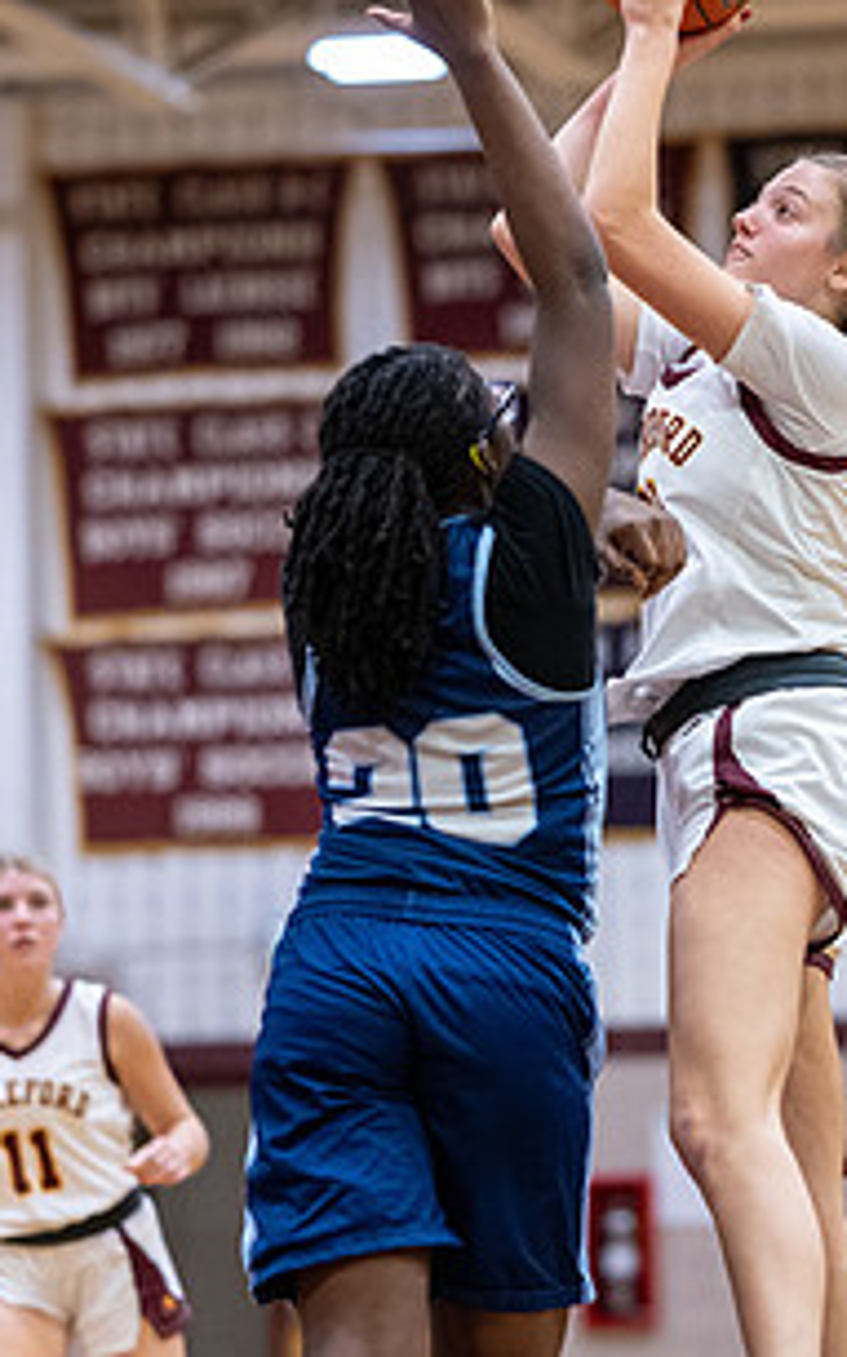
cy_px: 639
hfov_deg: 6.7
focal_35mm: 196
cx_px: 671
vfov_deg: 10.7
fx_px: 7246
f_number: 1.8
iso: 2200
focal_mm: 85
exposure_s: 1/1250
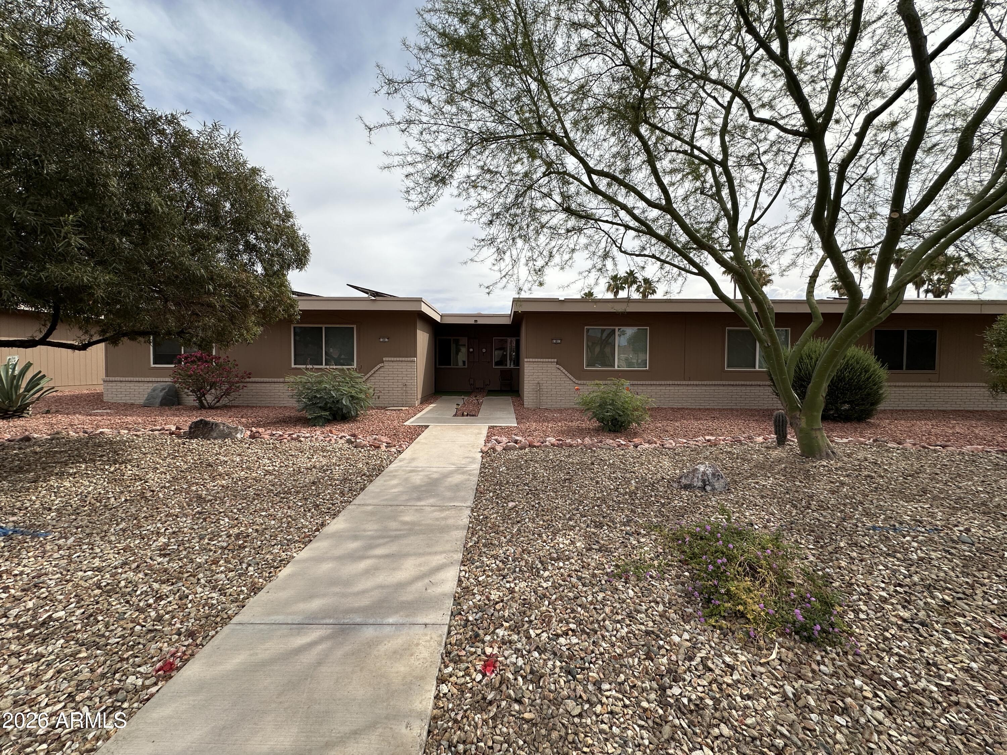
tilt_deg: -1.9
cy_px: 378
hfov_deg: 102.1
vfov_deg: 85.7
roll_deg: -0.3
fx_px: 407
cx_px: 504
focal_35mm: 14
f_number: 2.2
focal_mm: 2.22
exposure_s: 1/2398
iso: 50
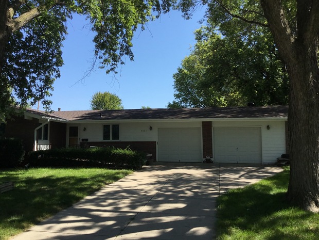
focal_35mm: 31
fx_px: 286
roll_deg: -0.1
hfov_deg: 58.4
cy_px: 120
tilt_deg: +4.8
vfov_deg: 45.4
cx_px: 160
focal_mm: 3.3
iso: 25
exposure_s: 1/867
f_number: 2.4
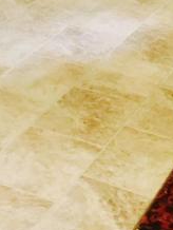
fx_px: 678
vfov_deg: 18.0
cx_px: 134
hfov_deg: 14.5
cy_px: -68
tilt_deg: -15.8
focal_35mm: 102
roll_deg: +1.1
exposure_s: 1/15
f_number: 2.2
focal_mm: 4.15
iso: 250
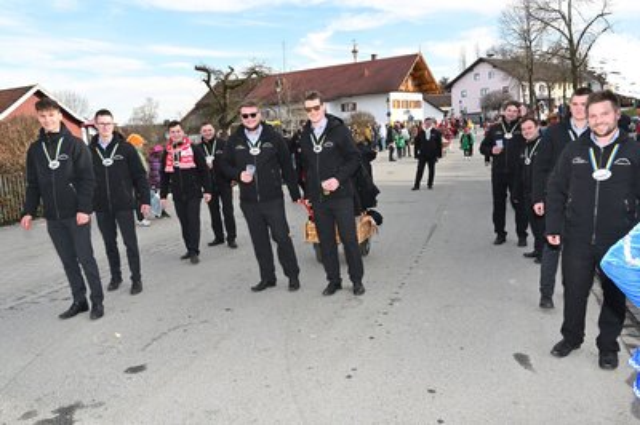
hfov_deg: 61.1
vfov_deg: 42.9
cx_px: 320
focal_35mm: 30
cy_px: 212
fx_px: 542
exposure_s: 1/200
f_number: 16
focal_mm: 30.5
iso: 1000
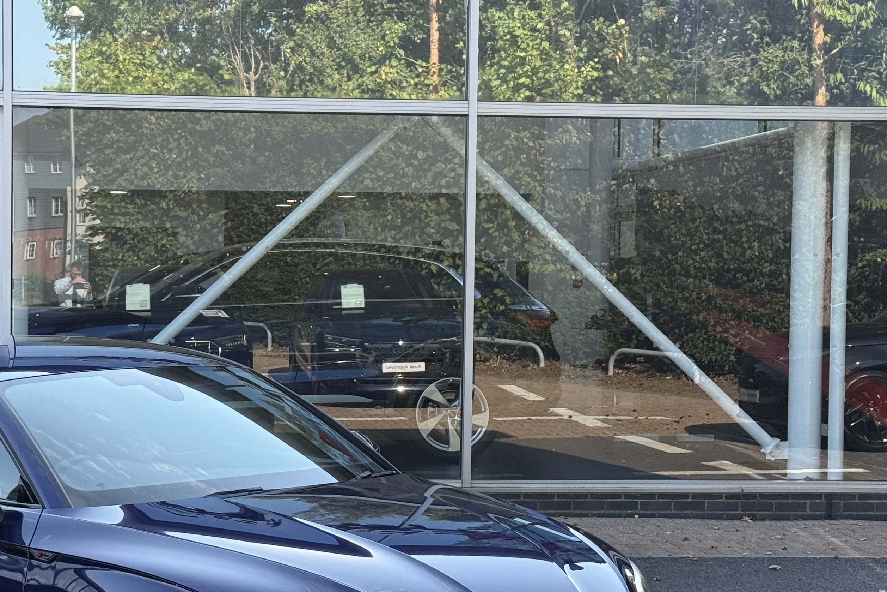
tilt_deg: -1.7
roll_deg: -0.2
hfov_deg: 25.2
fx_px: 1971
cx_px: 287
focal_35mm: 80
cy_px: 357
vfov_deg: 17.0
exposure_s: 1/1203
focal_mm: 6.76
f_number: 1.78
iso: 80
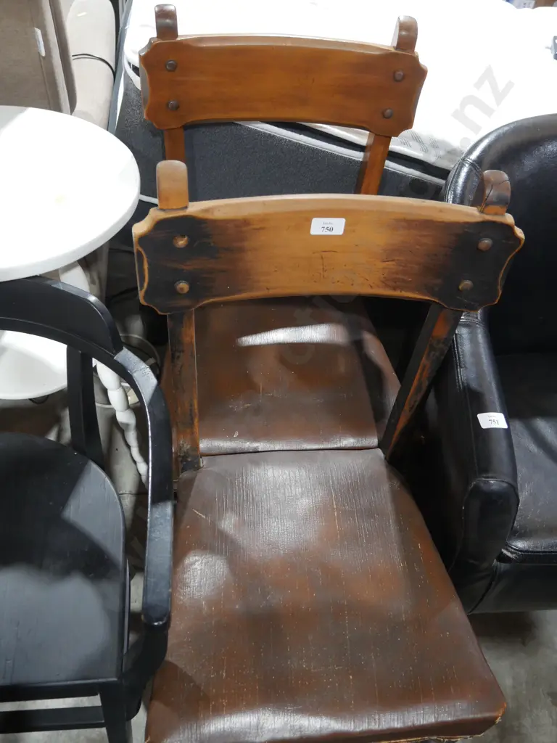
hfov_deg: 46.8
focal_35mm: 30
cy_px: 372
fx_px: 644
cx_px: 278
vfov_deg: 60.0
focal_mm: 15
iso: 1250
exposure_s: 1/60
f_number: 3.6
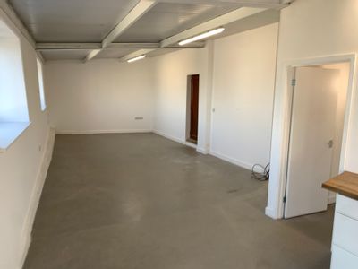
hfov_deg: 67.3
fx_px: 269
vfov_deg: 53.1
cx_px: 179
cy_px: 134
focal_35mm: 26
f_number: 1.8
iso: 40
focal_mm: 4.25
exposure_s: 1/100
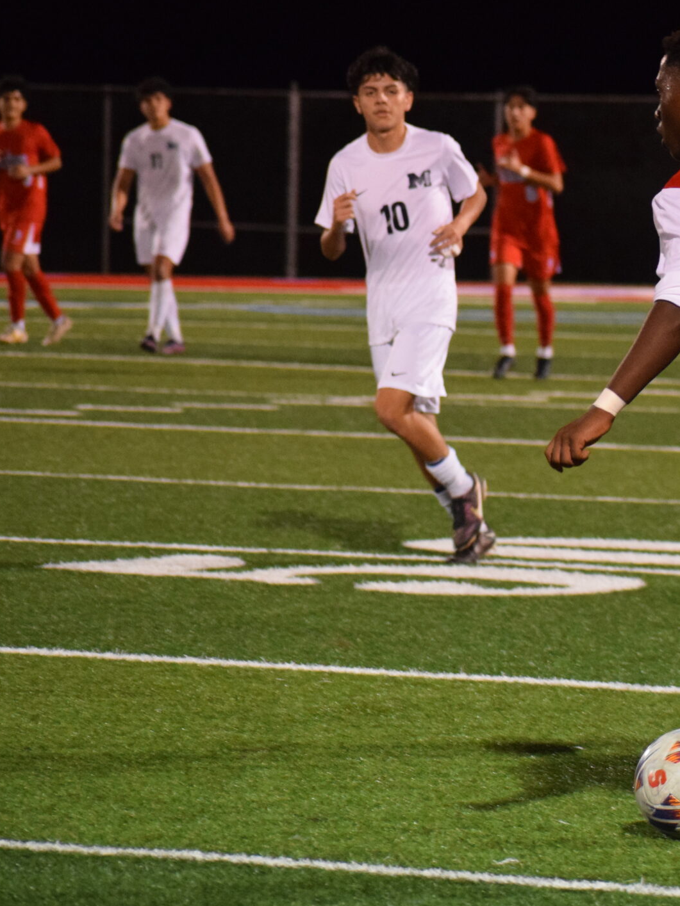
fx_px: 7518
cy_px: 473
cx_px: 749
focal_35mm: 287
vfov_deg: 6.9
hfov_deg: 5.2
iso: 3200
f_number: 4.8
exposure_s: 1/200
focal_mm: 110
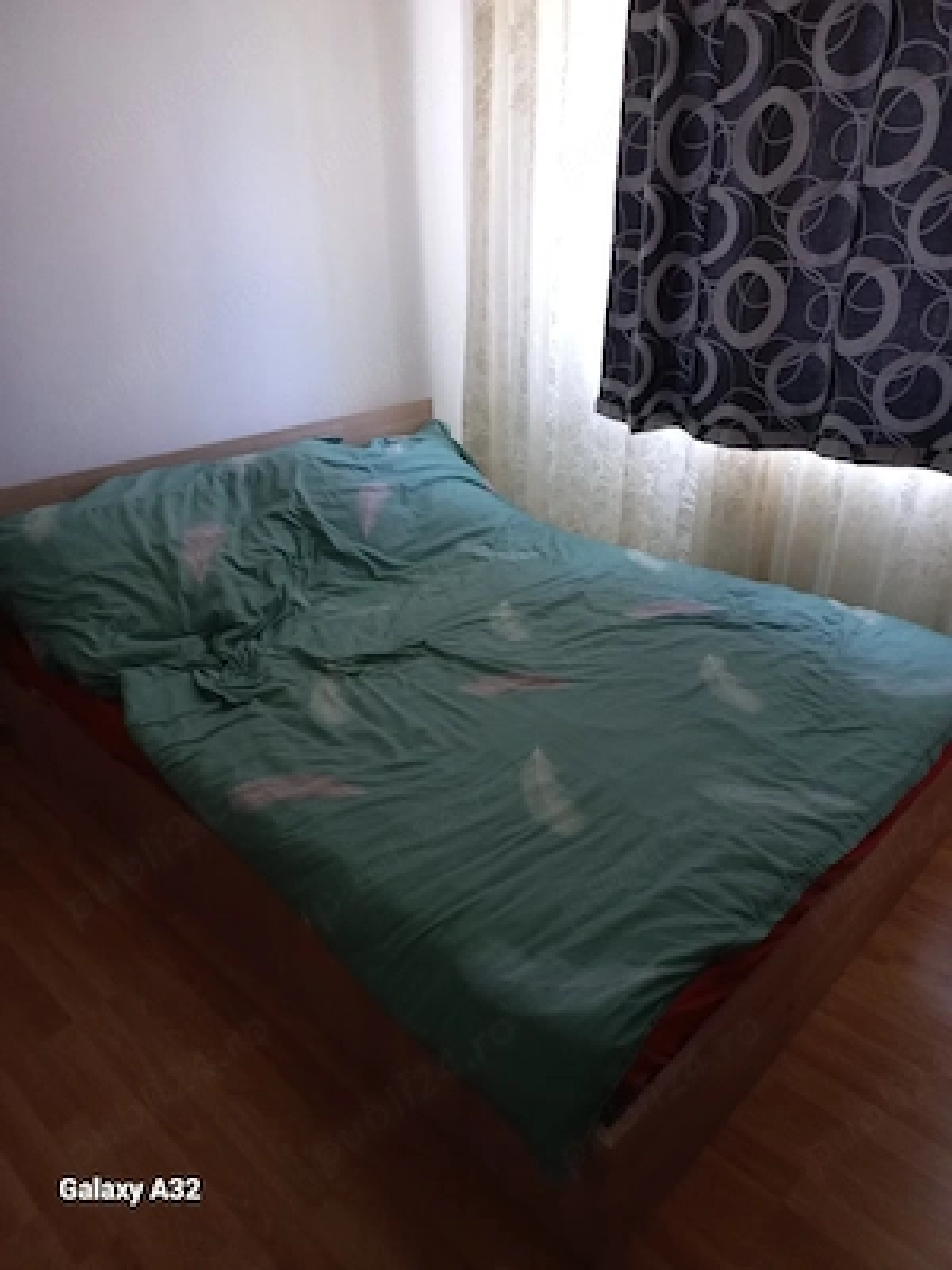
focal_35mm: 25
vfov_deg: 69.4
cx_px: 476
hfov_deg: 54.9
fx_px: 917
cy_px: 635
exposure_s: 1/33
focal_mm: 4.6
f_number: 1.8
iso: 200
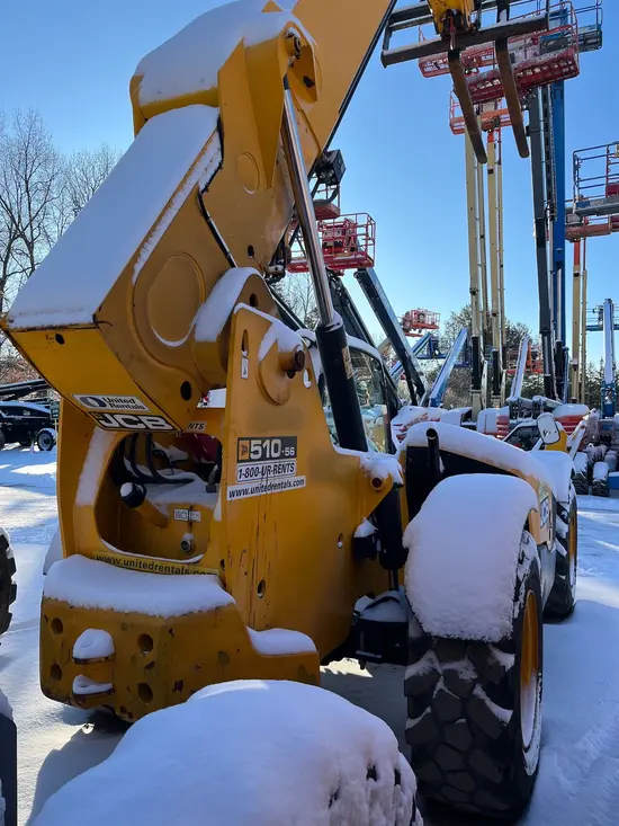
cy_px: 413
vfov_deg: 67.3
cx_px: 310
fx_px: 620
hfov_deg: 53.1
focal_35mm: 26
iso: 50
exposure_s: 1/1212
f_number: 1.6
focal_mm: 5.1
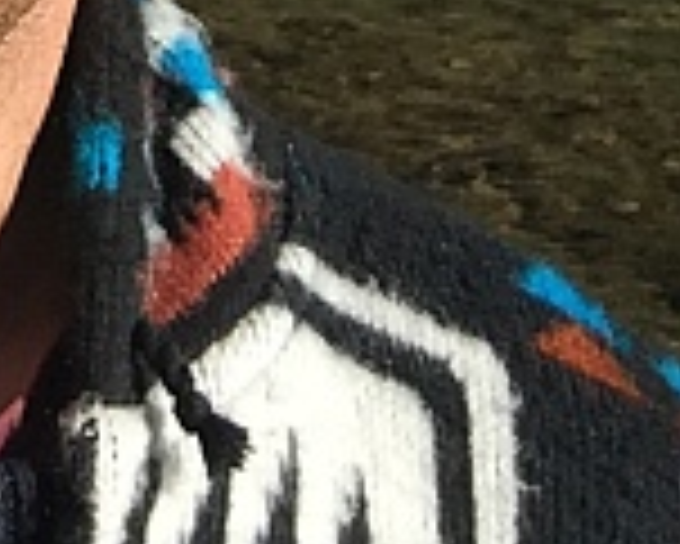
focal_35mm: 107
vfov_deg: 12.7
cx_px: -216
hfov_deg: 16.9
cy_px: -537
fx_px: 2155
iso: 32
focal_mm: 2.65
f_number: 2.2
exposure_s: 1/1873
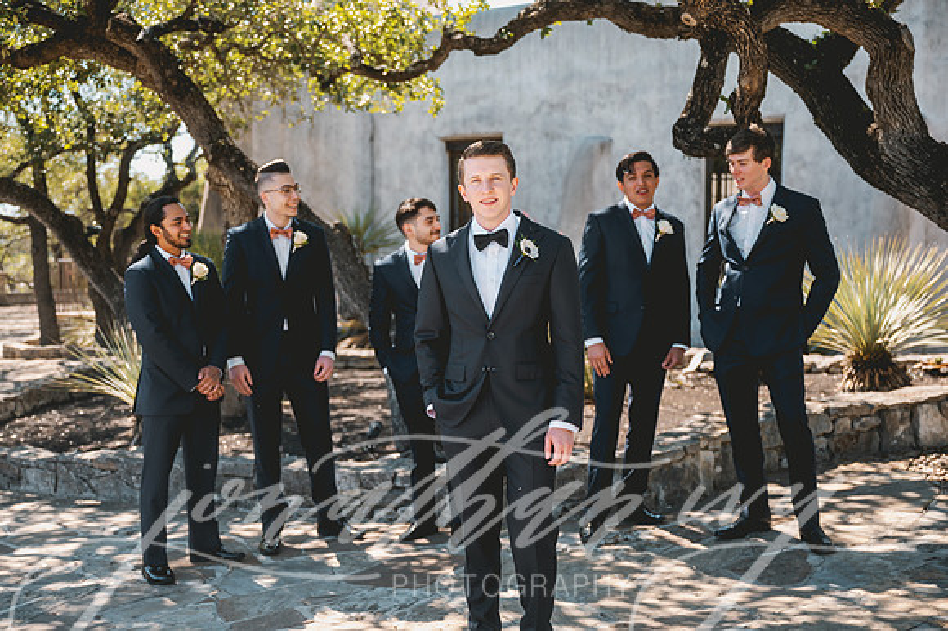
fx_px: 1132
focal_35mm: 43
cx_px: 474
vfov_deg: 31.2
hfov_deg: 45.5
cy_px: 316
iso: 160
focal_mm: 43
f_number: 2.8
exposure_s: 1/800
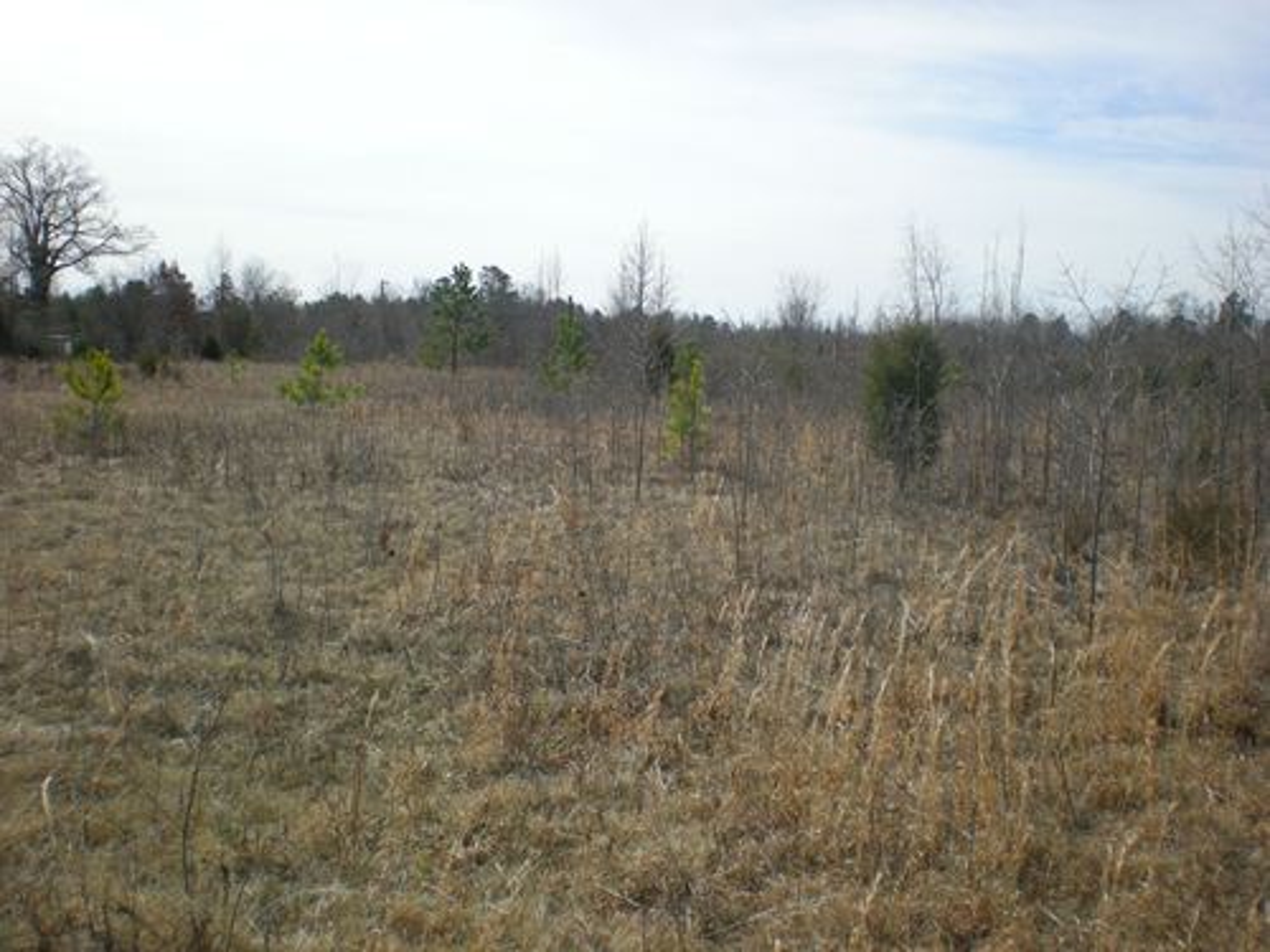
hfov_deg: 49.0
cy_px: 476
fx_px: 1394
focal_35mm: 38
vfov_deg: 37.7
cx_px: 635
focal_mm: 6.3
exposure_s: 1/386
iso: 50
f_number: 4.6
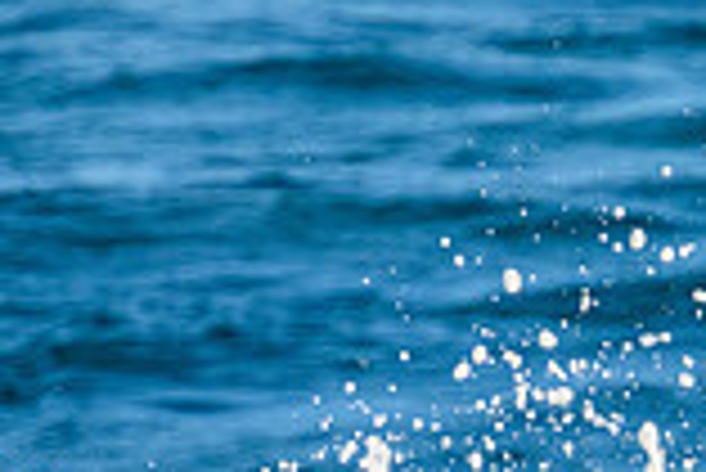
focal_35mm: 2959
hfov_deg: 0.7
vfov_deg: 0.5
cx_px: 728
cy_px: 708
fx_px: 58082
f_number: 11
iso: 1400
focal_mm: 800
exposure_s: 1/2000
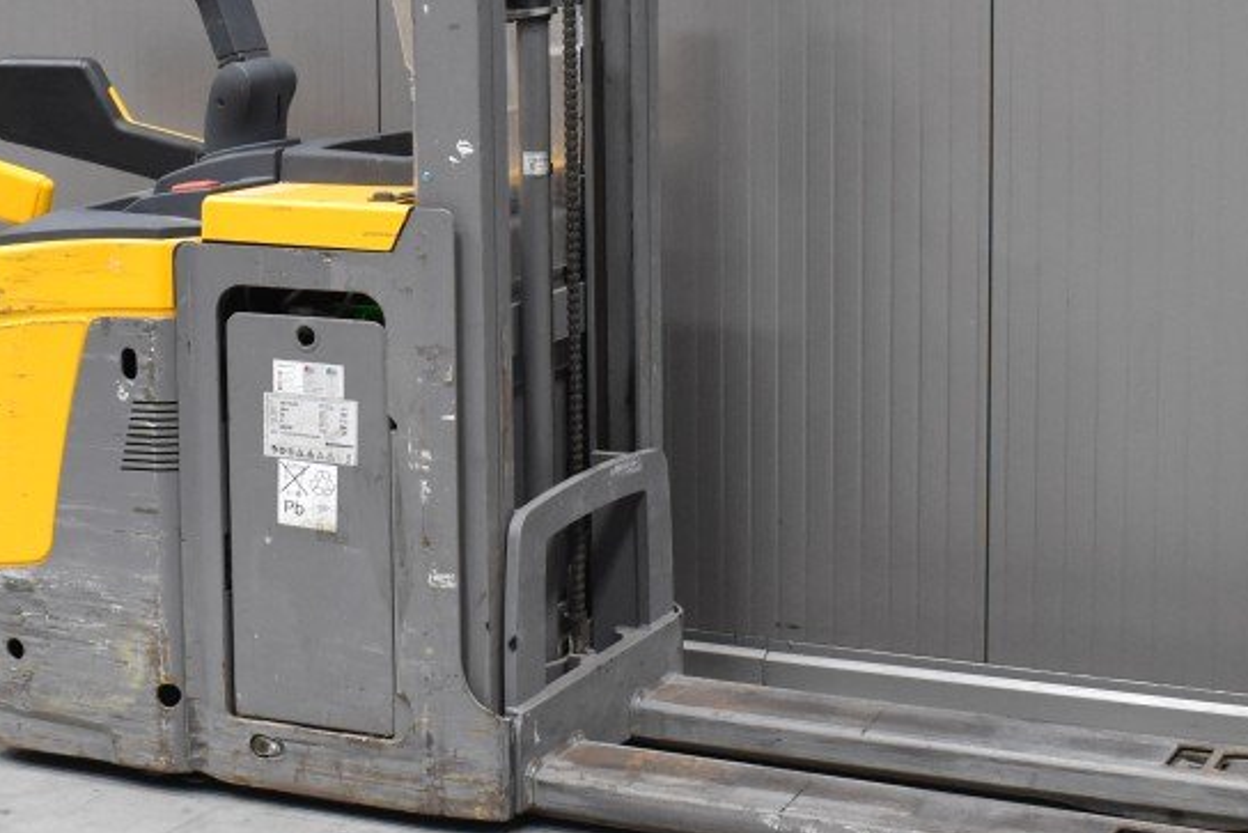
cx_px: 475
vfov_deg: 17.8
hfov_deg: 26.5
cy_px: 179
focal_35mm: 76
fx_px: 2639
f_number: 5
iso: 1600
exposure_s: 1/60
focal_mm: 23
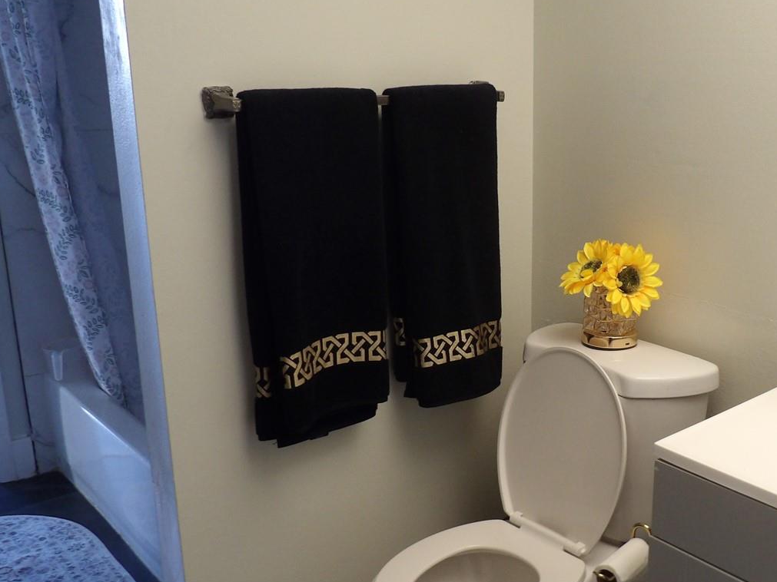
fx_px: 853
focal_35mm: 38
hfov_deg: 47.7
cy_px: 305
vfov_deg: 37.7
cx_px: 553
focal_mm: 4.3
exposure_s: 1/33
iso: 188
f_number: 3.2
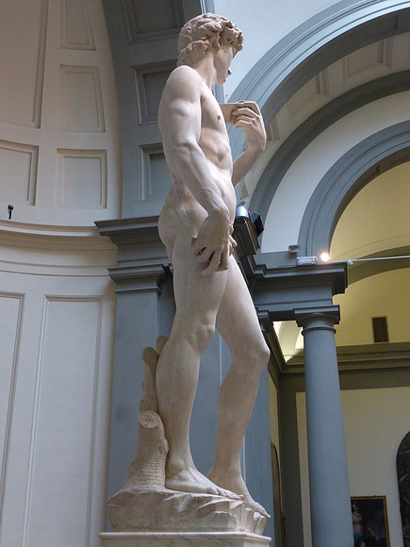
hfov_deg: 35.1
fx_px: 647
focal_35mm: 41
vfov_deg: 45.8
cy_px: 274
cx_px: 205
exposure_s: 1/20
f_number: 3.9
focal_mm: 7.4
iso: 400
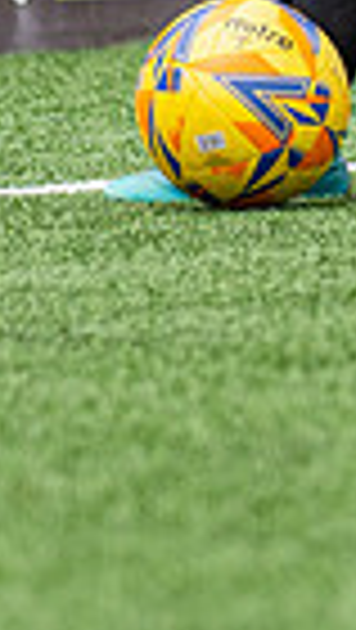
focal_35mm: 1243
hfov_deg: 1.0
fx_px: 20810
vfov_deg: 1.7
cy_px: -133
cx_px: 923
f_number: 2
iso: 200
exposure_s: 1/5000
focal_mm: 135
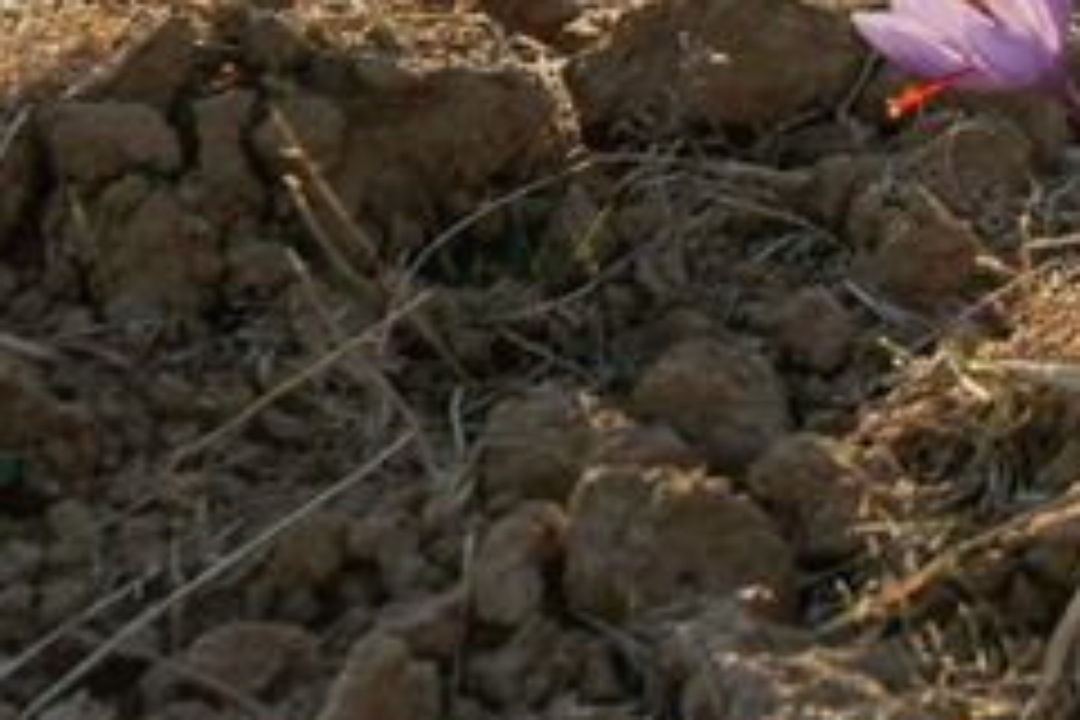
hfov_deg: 11.2
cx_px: 1462
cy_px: -626
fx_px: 5370
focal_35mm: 179
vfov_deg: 7.4
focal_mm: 28
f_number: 11
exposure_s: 1/160
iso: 100
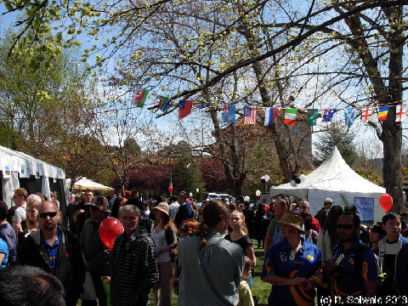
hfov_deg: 49.0
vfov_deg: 37.7
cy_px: 153
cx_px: 204
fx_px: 448
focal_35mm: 38
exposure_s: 1/395
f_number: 4.9
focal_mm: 6.3
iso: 79
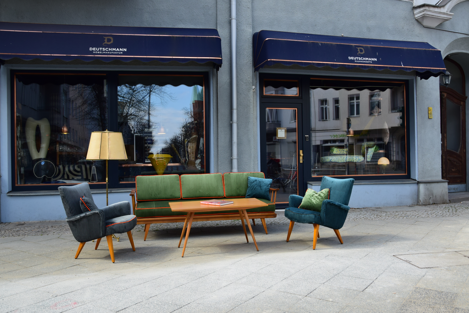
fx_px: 430
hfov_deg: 57.2
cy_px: 156
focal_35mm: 33
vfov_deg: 40.0
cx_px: 234
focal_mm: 22
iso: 250
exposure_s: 1/60
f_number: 10
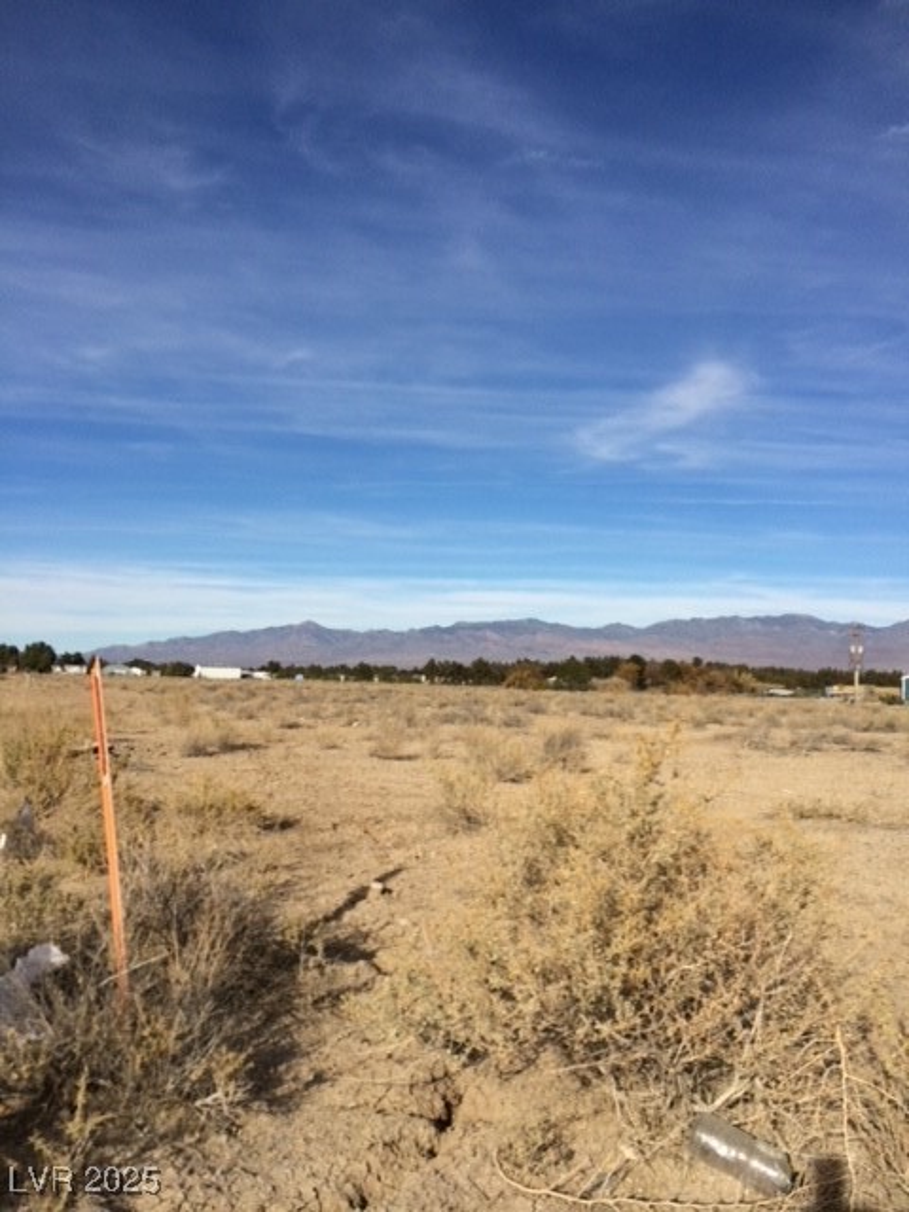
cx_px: 454
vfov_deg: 60.0
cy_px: 606
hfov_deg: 46.8
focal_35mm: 30
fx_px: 1050
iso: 40
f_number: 2.2
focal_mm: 4.12
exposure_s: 1/3425
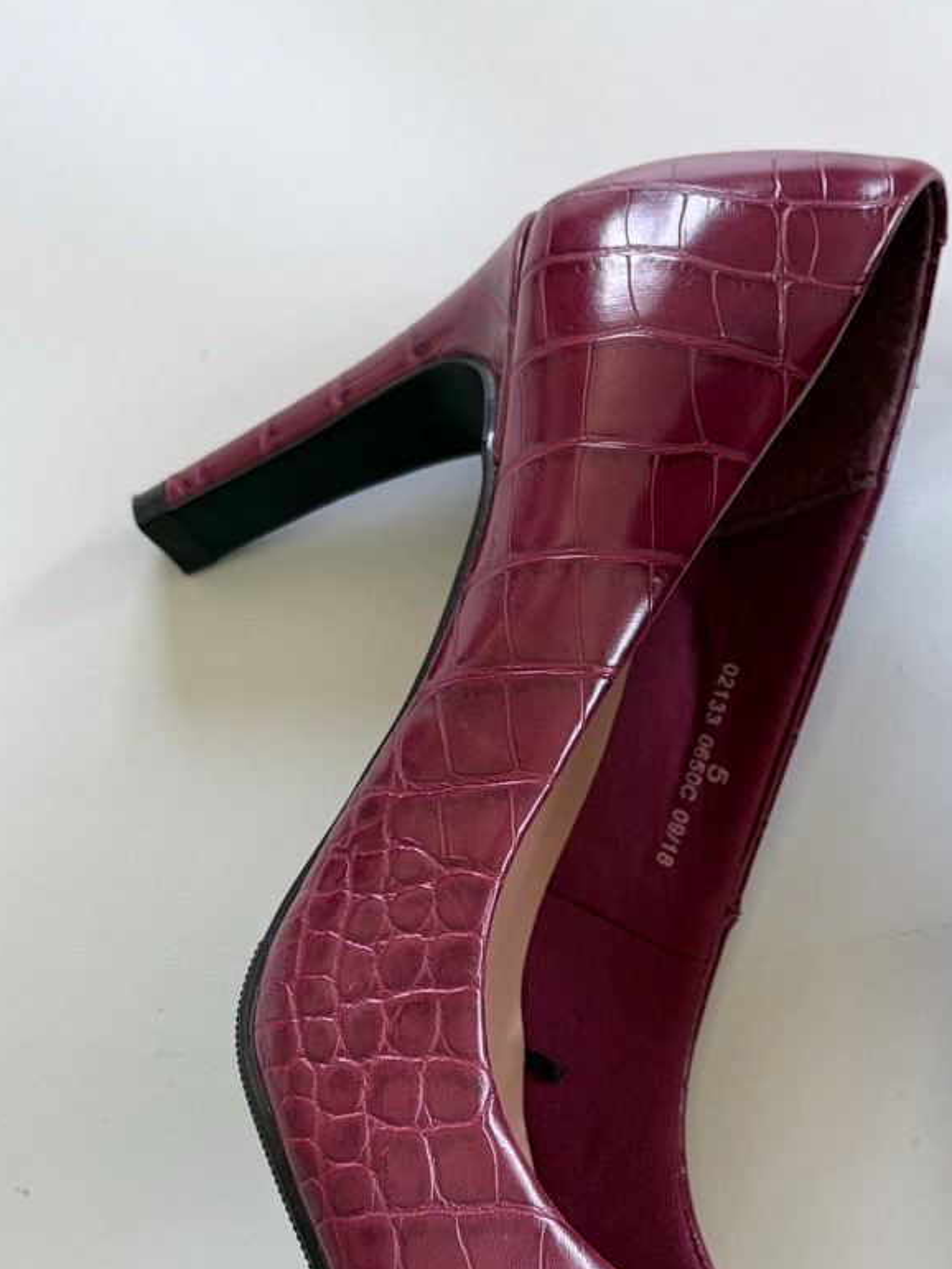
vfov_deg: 35.1
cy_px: 864
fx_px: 1979
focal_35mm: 54
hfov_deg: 26.5
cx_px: 771
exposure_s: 1/101
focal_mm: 5.96
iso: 125
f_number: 1.6
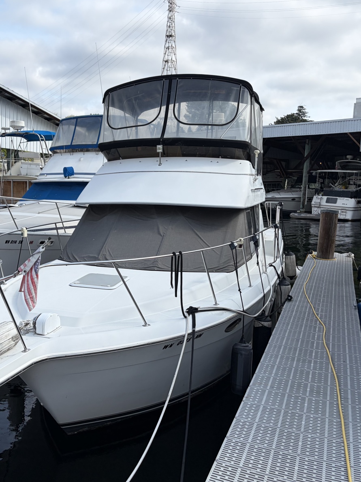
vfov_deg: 52.6
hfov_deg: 40.2
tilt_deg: -7.0
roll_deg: -0.4
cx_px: 123
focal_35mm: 35
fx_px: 487
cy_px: 240
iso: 50
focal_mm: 5.96
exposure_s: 1/4329
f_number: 1.6
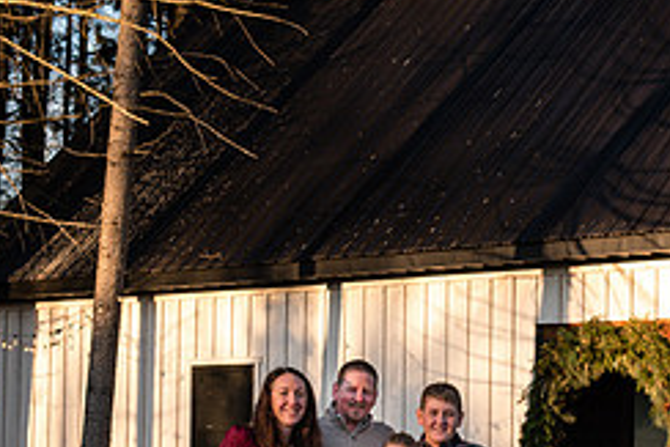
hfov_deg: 16.4
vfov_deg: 11.0
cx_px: 516
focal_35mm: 124
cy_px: 399
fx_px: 2309
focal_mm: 52
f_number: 5
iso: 250
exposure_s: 1/250
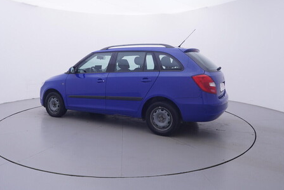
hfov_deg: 66.0
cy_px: 74
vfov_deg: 46.8
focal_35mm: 28
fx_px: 218
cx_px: 128
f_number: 5
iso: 200
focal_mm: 15
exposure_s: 1/80
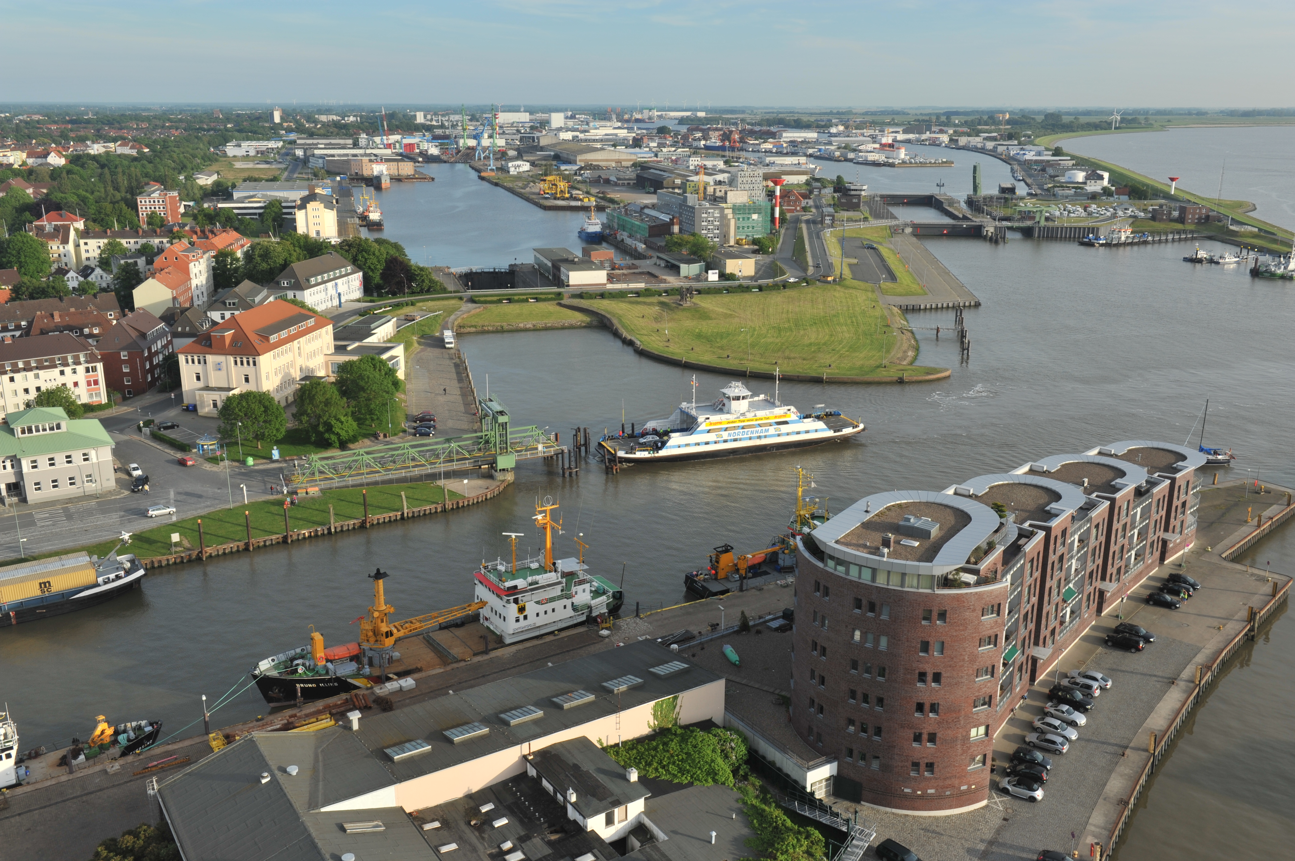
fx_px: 1150
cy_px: 430
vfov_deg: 41.1
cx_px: 648
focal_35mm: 32
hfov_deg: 58.7
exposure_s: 1/250
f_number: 8
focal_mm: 32
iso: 200
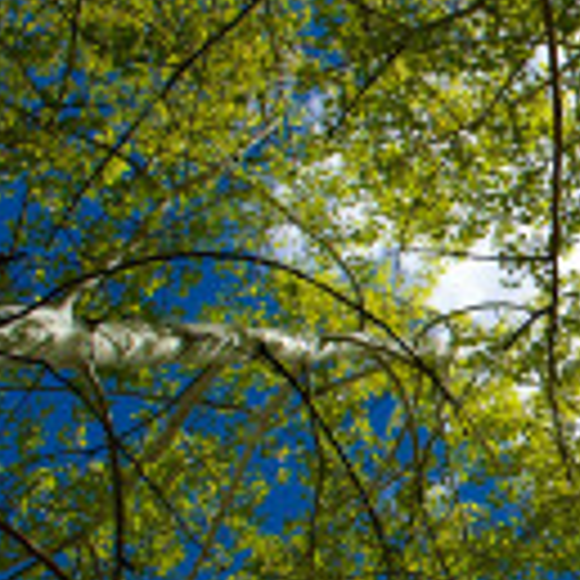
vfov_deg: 18.6
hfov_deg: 16.6
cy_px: 369
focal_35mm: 93
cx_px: 922
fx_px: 1763
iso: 200
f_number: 9
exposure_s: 1/320
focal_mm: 24
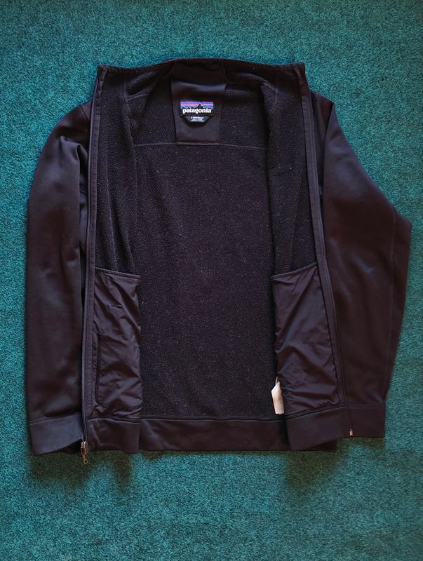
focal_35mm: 23
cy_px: 280
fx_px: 374
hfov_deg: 59.0
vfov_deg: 73.8
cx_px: 212
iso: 1000
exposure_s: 1/50
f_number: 1.6
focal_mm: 6.06
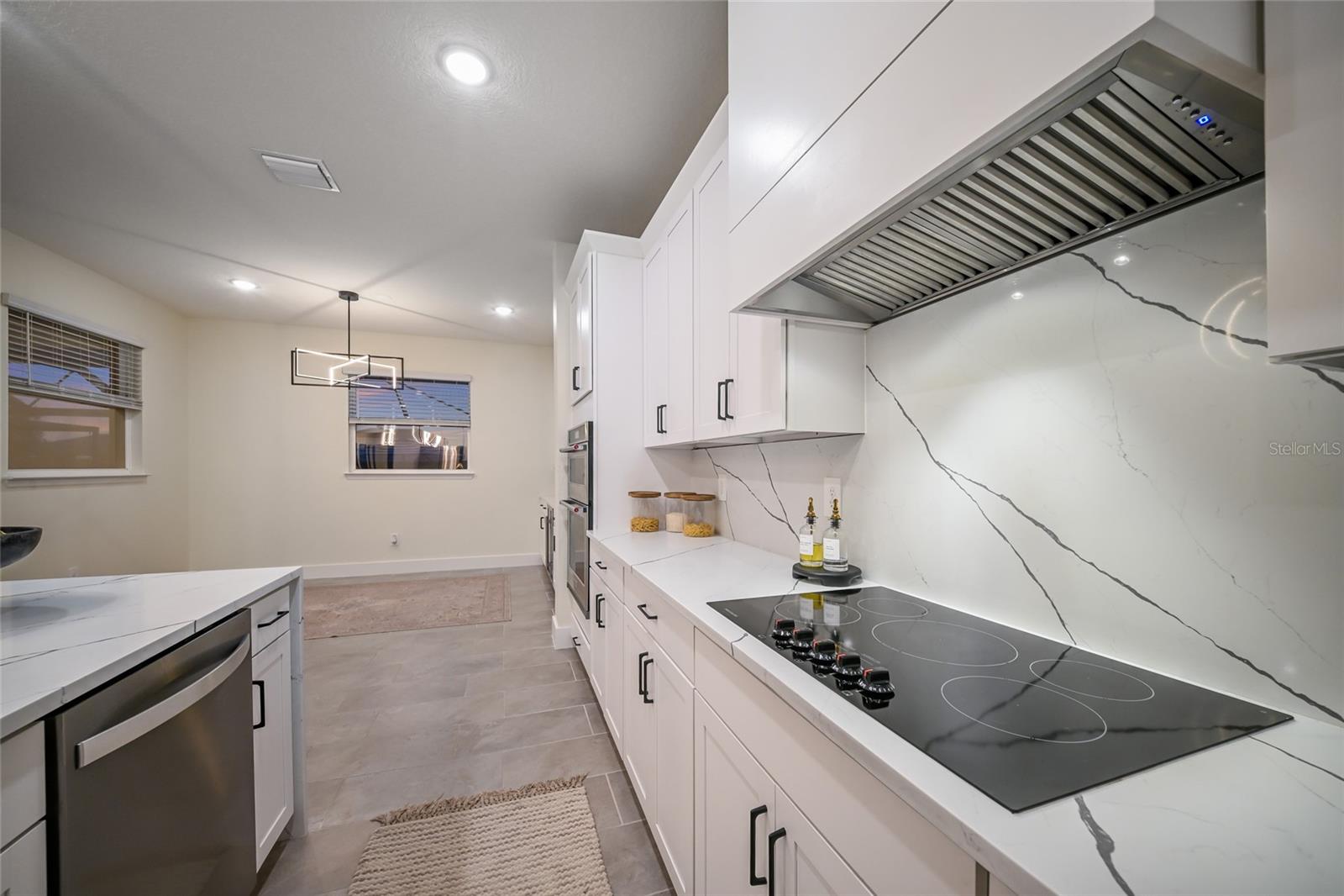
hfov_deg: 112.6
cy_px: 448
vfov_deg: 90.0
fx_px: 448
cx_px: 672
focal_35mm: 12
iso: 800
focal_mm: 12
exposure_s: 1/20
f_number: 8
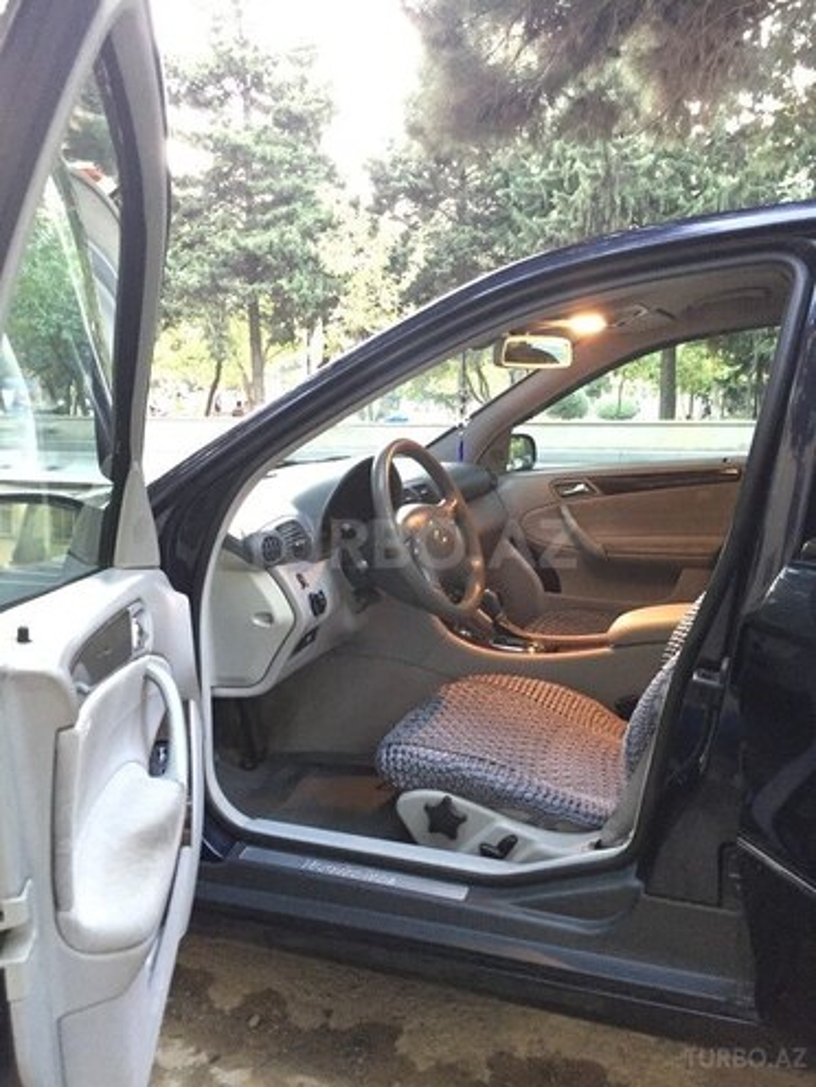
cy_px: 544
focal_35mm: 29
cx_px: 408
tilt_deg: -8.3
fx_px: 911
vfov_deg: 61.7
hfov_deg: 48.2
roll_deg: -1.2
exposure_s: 1/17
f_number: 2.2
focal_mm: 4.15
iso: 500
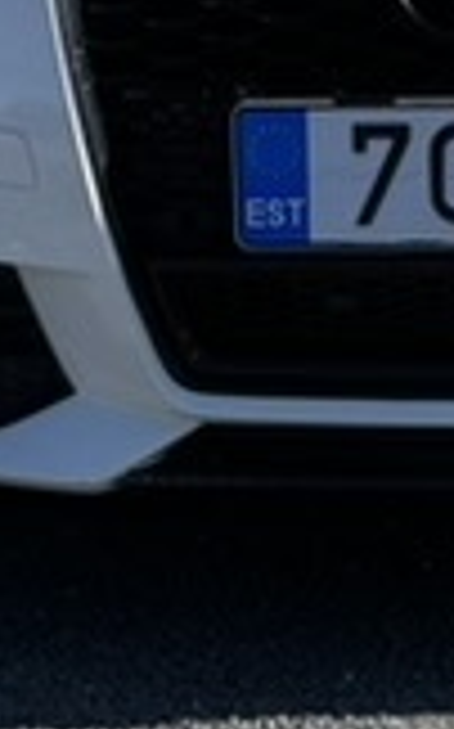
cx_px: 629
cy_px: 464
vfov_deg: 13.0
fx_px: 3193
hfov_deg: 8.0
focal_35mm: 161
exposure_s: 1/3597
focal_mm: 6.76
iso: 80
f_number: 1.78
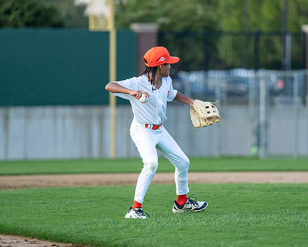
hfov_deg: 7.0
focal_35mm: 276
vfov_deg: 5.6
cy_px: 105
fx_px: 2516
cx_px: 177
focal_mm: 200
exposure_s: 1/2000
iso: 800
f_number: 2.8
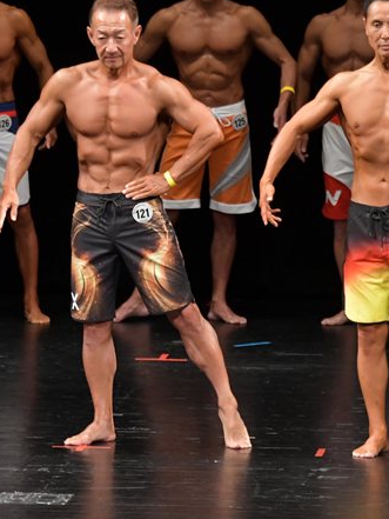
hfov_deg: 3.5
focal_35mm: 431
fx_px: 6455
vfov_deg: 4.6
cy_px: 248
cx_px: 147
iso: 3200
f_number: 5.6
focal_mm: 170
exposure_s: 1/400
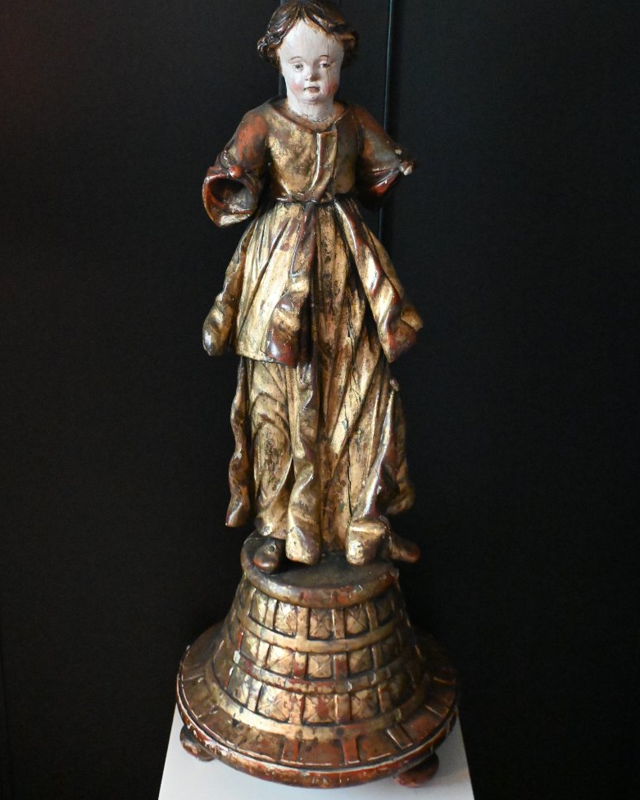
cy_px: 334
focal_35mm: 45
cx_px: 318
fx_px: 1065
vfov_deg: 41.0
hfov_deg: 33.4
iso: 12800
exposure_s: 1/30
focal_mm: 26
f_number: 4.5
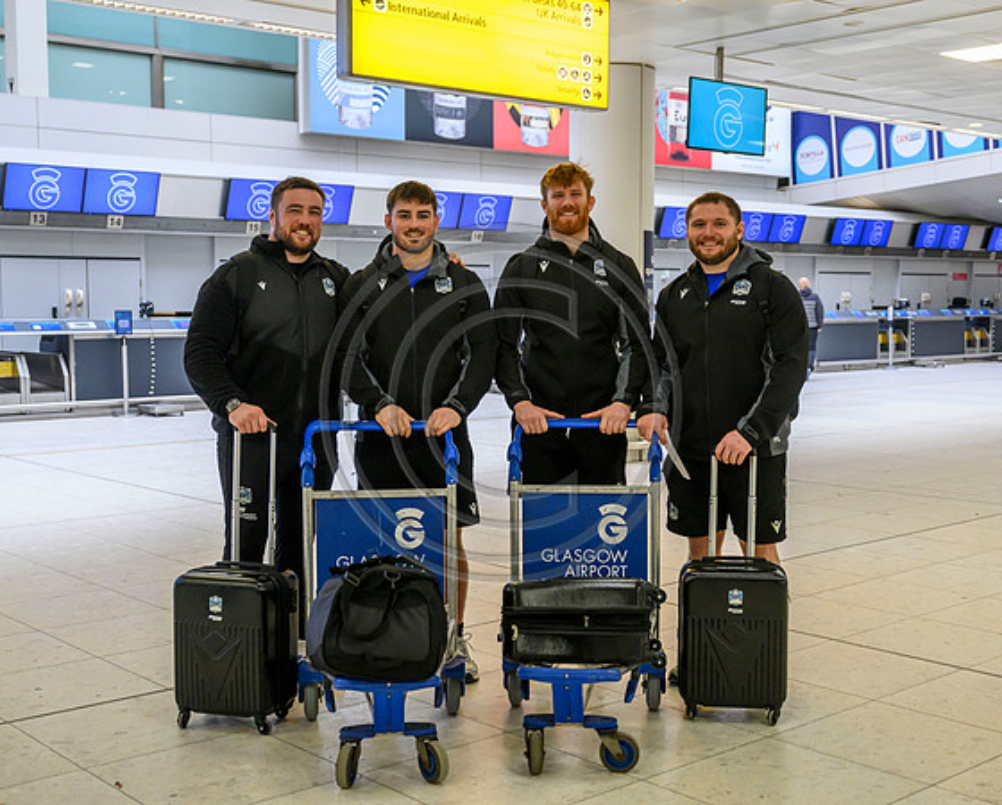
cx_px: 516
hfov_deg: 41.0
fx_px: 1341
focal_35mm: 45
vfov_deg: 33.4
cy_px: 402
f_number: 3.5
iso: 3200
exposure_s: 1/400
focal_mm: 40
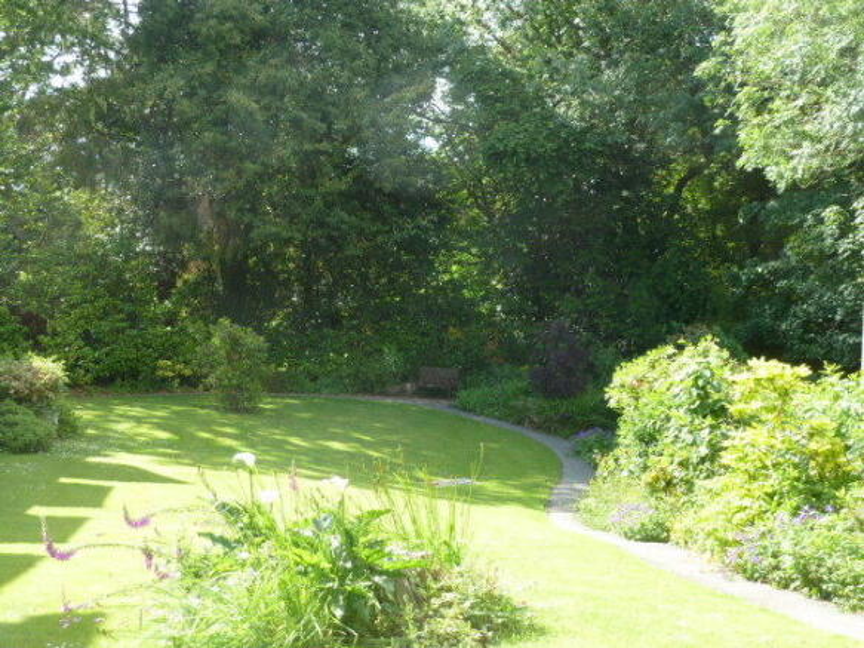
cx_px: 432
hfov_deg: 39.7
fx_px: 1198
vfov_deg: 30.3
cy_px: 324
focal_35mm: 48
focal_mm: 7.9
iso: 80
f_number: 4
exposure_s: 1/100
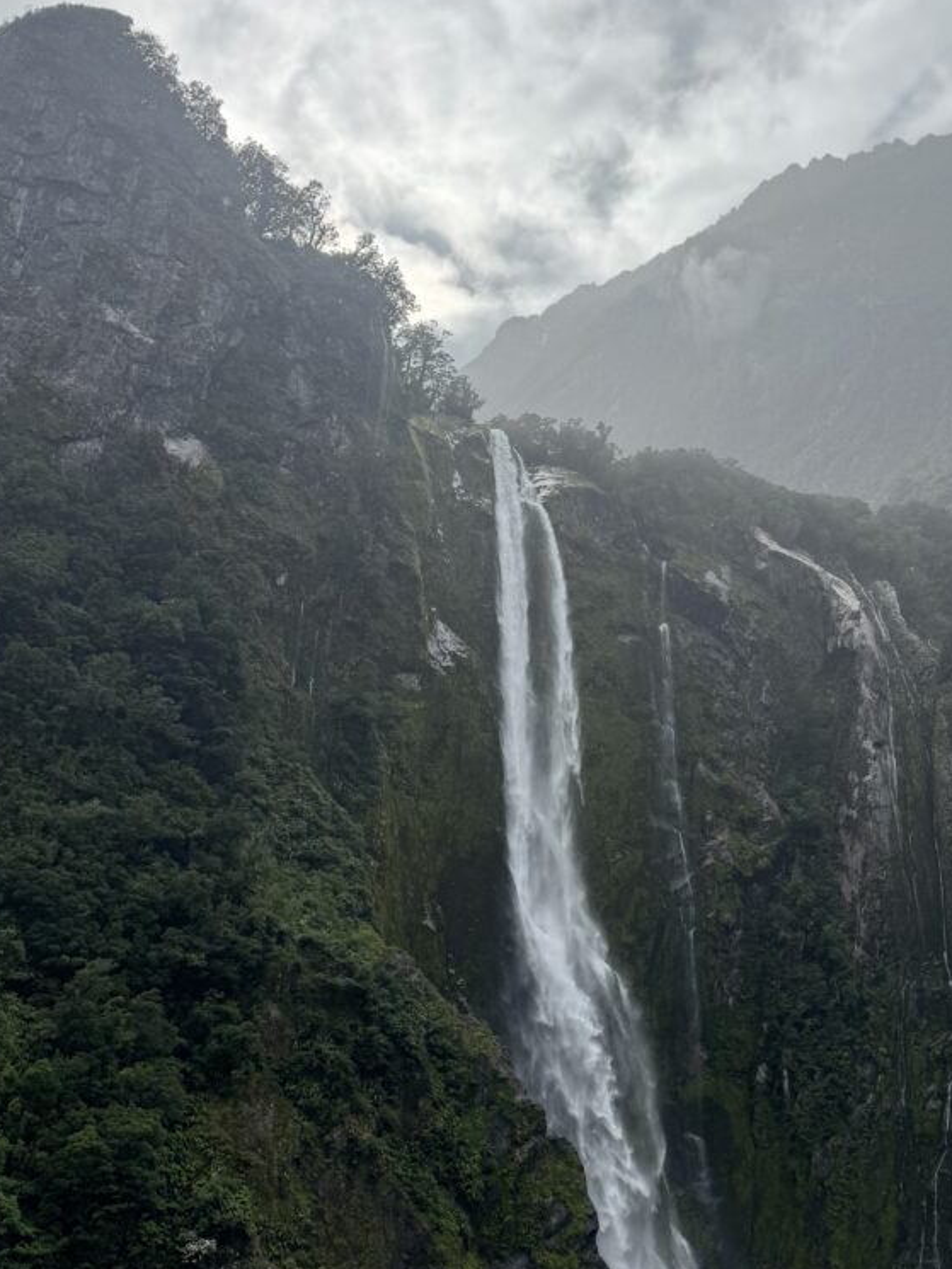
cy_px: 690
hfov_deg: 42.8
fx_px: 1210
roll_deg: -1.4
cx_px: 550
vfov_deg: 55.3
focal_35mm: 33
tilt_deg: +27.8
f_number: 1.78
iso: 80
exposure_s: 1/7937
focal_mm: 6.76
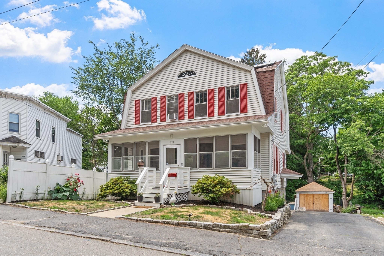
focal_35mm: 24
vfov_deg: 53.1
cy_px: 128
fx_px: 256
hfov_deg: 73.7
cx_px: 192
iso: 100
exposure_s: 1/200
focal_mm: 16
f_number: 7.1
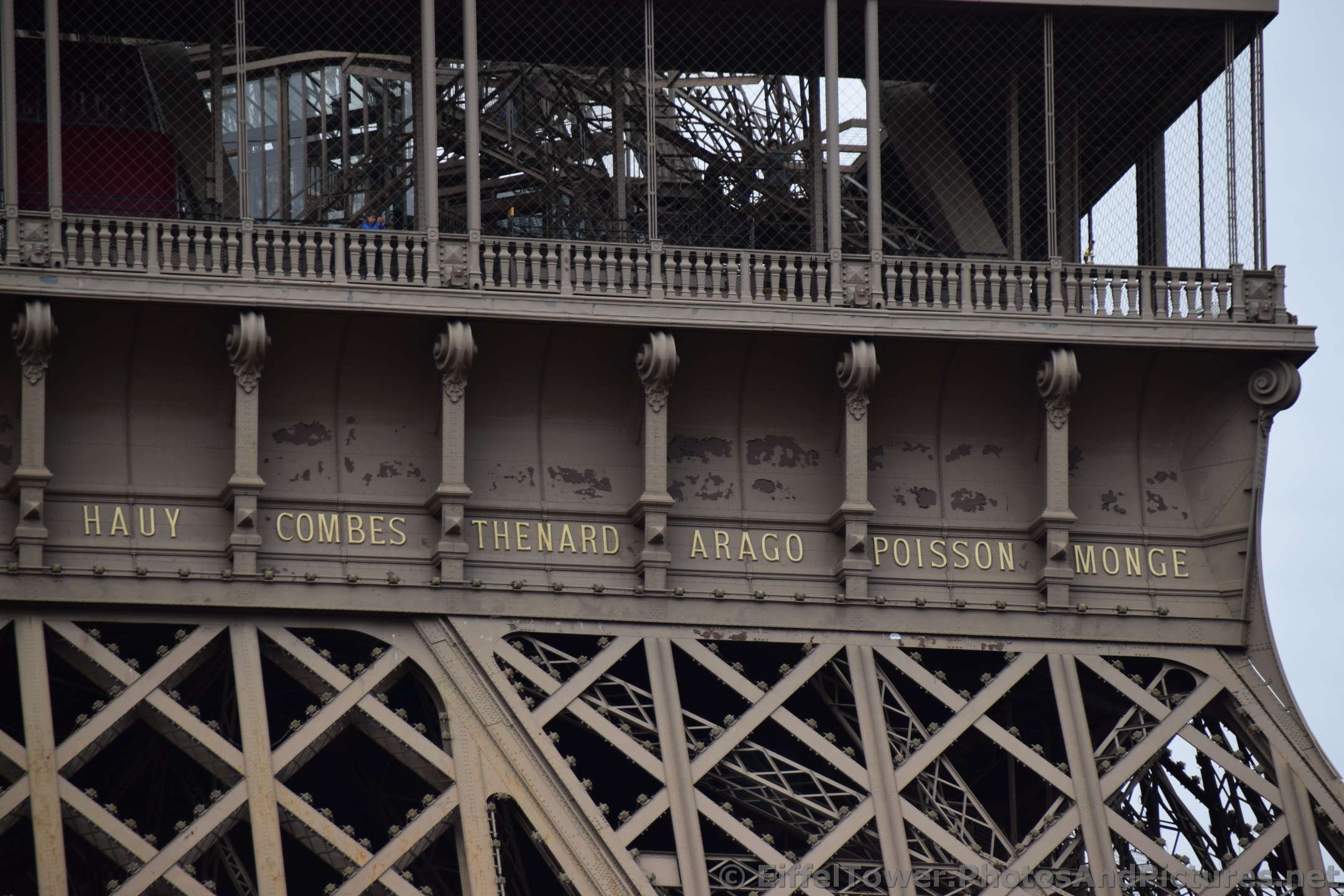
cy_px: 448
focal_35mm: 278
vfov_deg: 5.0
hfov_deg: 7.4
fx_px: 10359
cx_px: 672
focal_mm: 185
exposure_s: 1/500
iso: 320
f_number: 6
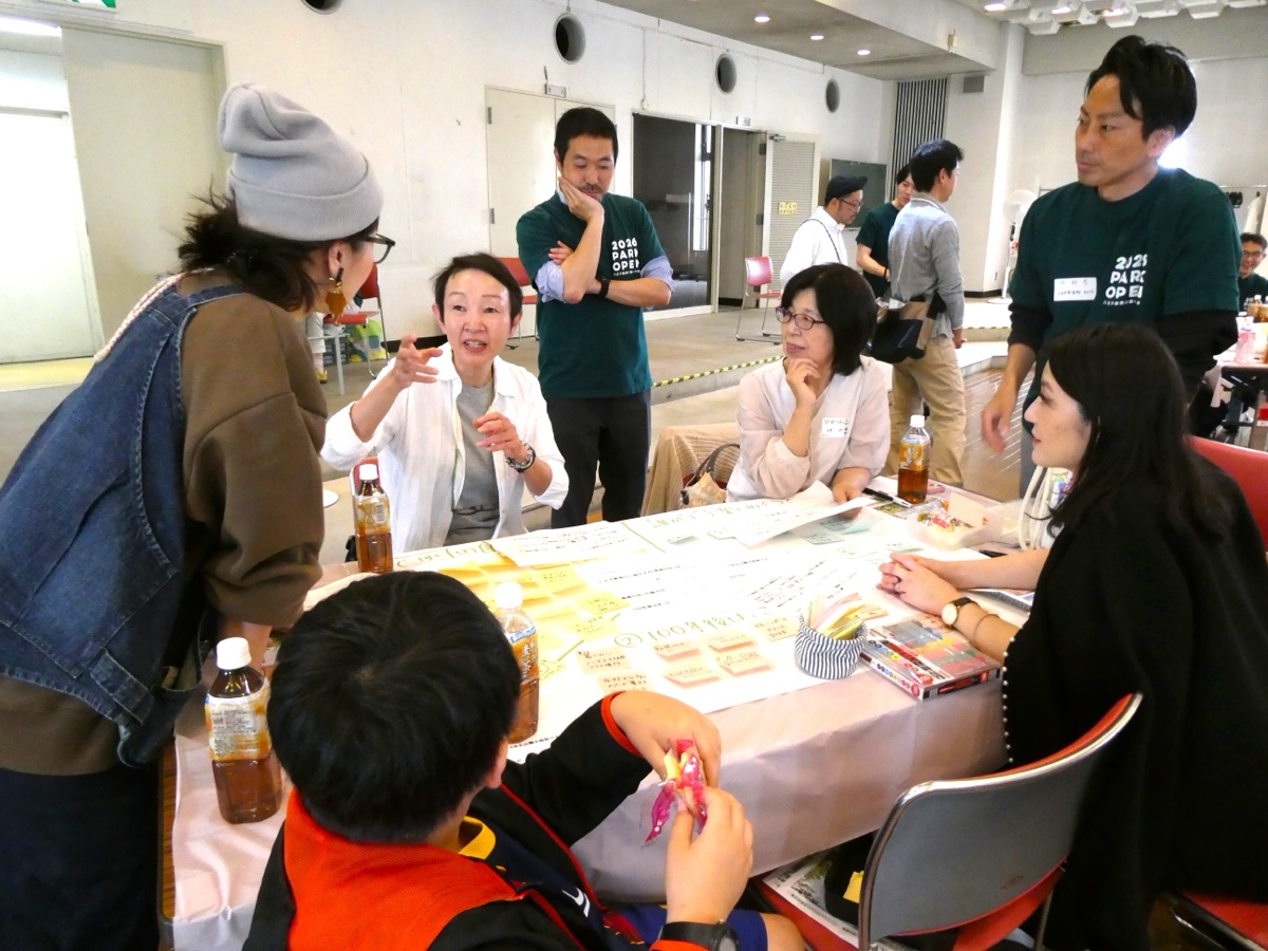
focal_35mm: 24
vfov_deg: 56.8
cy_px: 476
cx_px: 634
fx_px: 879
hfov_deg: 71.6
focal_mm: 4.3
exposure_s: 1/60
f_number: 3.3
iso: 640
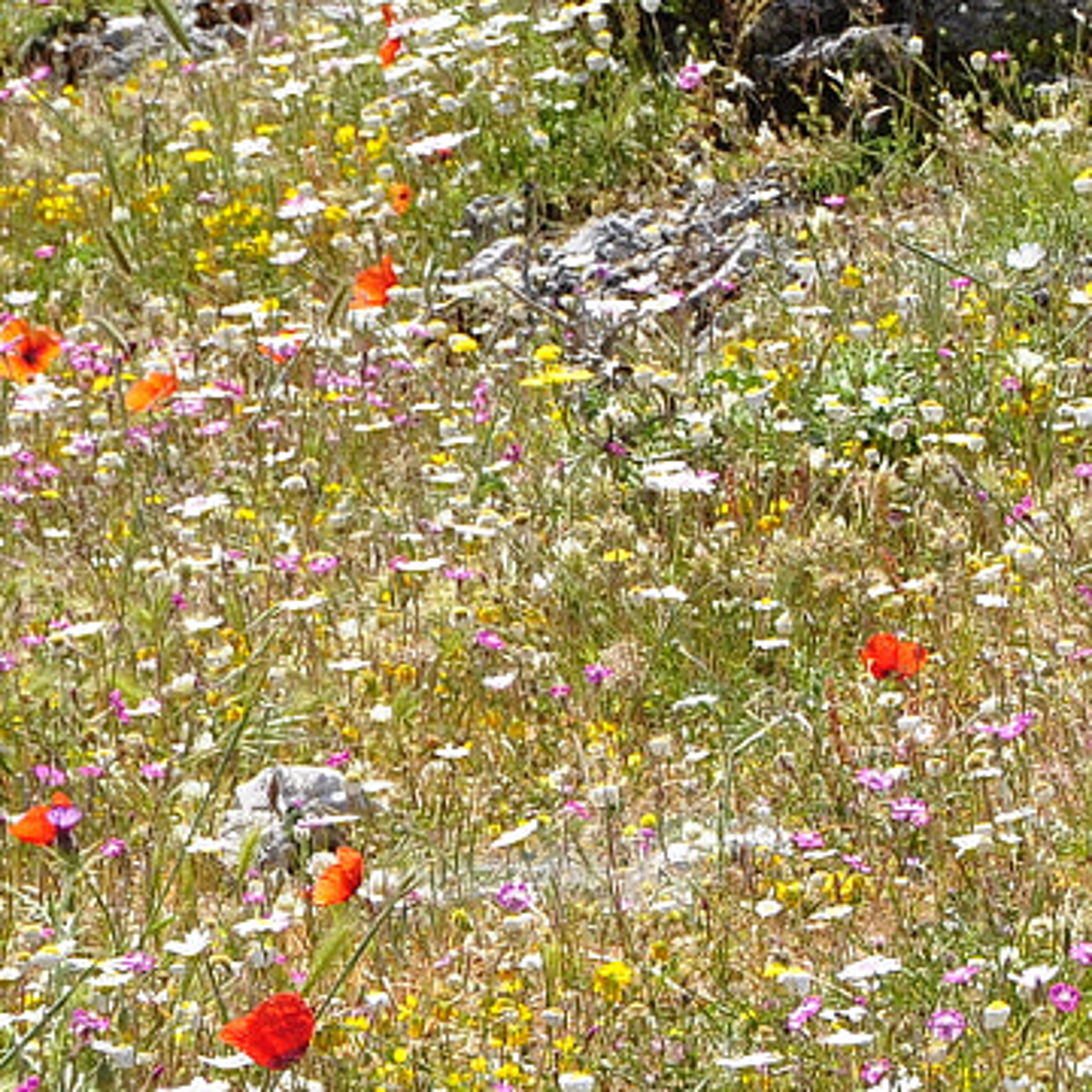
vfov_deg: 6.0
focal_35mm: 294
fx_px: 10493
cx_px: 1975
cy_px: 751
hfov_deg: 5.8
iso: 200
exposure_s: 1/250
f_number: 10
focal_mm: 52
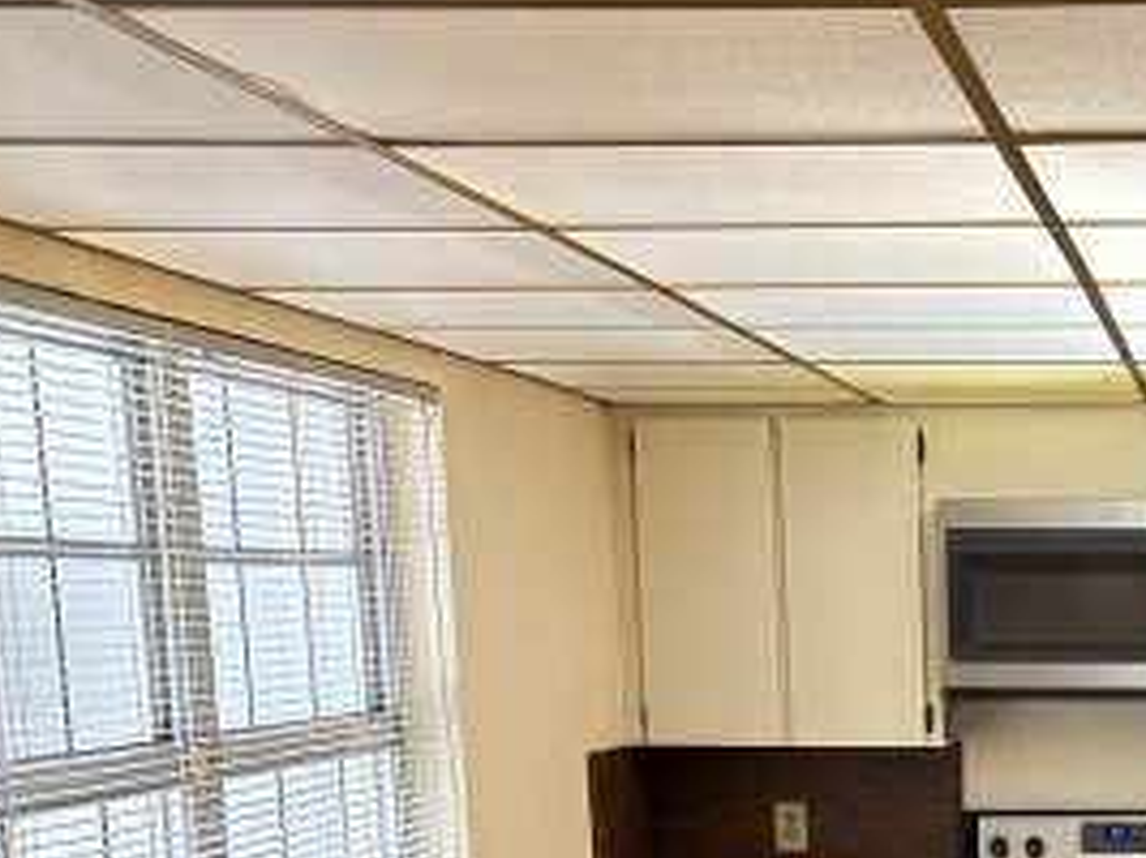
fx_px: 2581
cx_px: 1202
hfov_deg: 23.7
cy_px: 1085
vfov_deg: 17.8
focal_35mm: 78
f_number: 1.6
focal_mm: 5.96
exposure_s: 1/60
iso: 250
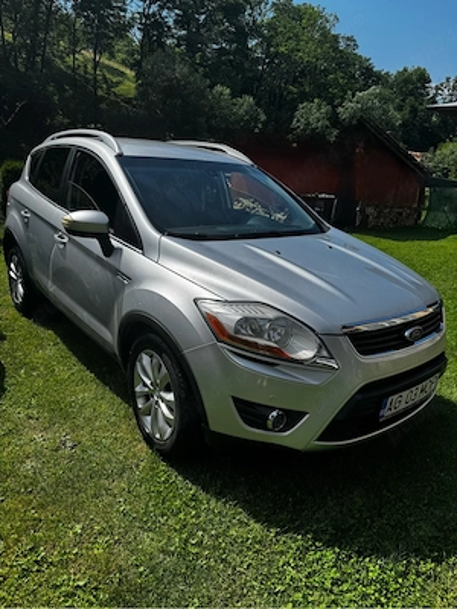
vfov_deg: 71.6
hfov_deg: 56.8
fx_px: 422
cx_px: 228
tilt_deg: -17.6
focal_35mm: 24
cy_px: 304
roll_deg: -4.7
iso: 80
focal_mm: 6.76
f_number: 1.78
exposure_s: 1/4950
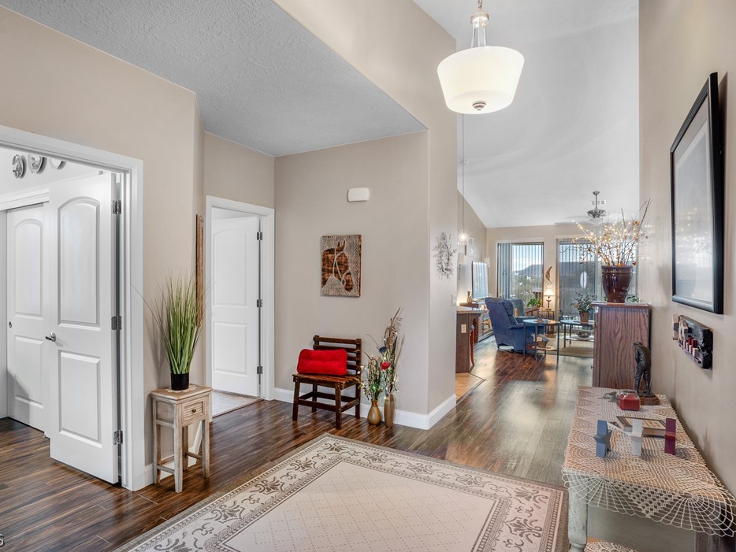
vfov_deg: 68.7
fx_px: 404
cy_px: 268
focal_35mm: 19
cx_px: 349
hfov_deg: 84.6
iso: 250
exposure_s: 1/1.67
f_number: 9
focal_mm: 17
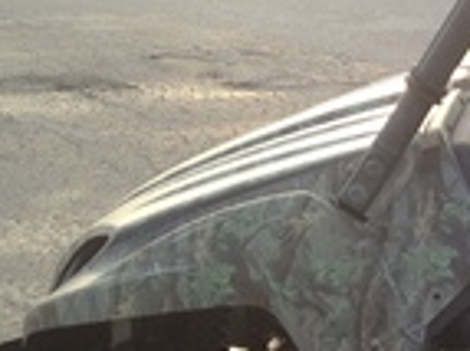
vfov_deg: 11.1
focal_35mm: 133
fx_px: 1804
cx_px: 779
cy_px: 236
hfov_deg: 13.6
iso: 50
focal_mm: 4.28
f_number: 2.4
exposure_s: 1/181
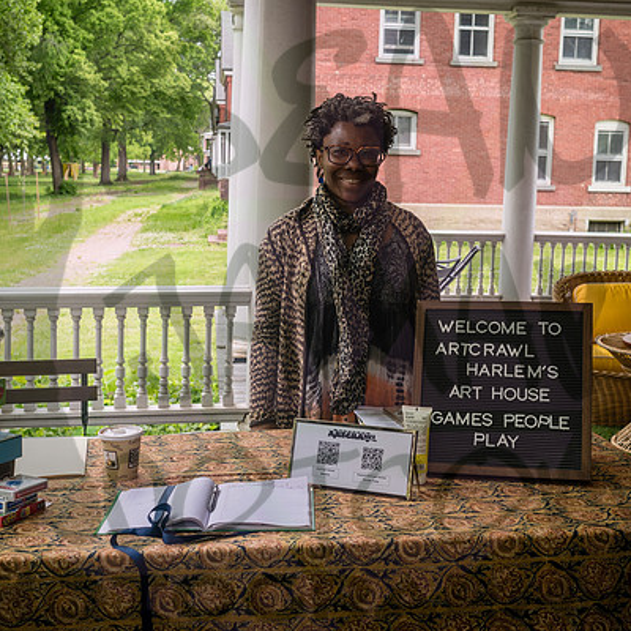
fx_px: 990
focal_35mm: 48
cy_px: 298
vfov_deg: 35.3
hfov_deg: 35.3
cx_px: 330
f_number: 7.1
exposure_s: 1/125
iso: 250
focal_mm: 35
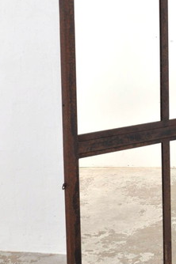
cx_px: 159
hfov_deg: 16.2
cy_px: 47
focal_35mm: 83
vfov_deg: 24.1
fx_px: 610
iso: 400
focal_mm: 24
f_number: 8
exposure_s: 1/125
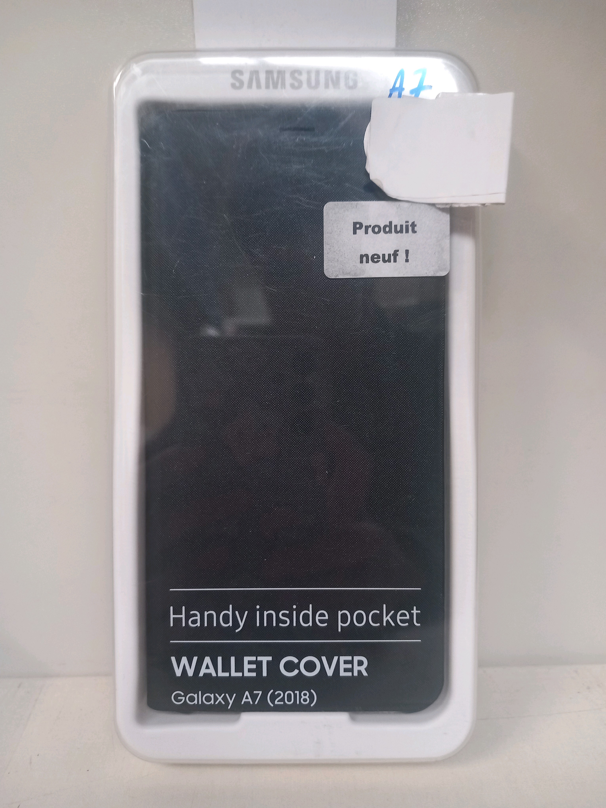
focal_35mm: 27
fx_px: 630
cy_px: 404
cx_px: 303
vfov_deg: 65.3
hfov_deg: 51.4
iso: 250
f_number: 1.8
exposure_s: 1/33.3
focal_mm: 4
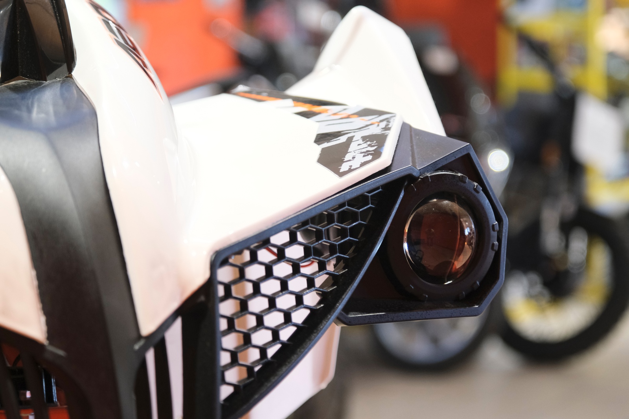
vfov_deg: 13.6
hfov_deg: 20.2
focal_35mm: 101
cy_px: 210
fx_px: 1765
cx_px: 314
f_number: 4
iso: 2500
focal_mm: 67.5
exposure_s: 1/100
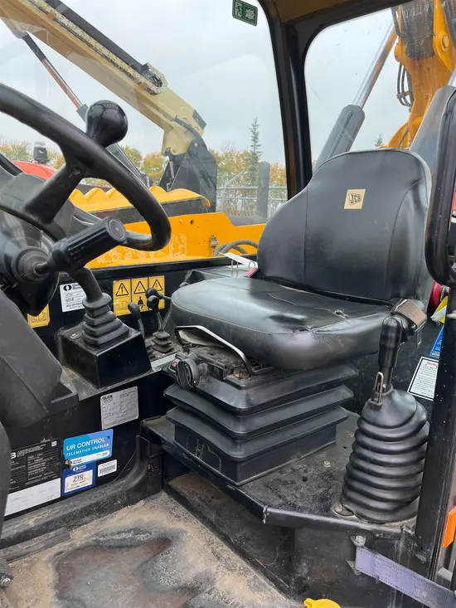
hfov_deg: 53.1
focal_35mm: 26
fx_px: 457
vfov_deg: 67.3
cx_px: 228
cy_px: 304
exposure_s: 1/266
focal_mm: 5.1
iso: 40
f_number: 1.6
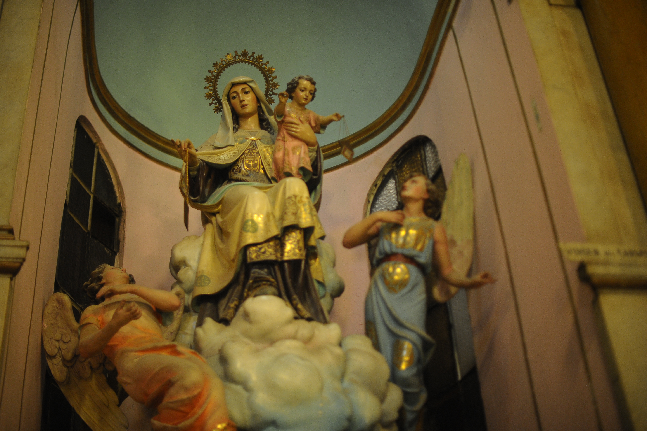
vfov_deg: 27.0
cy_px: 216
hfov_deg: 39.6
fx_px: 898
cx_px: 324
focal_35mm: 50
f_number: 1.4
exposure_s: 1/125
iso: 2000
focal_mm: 50
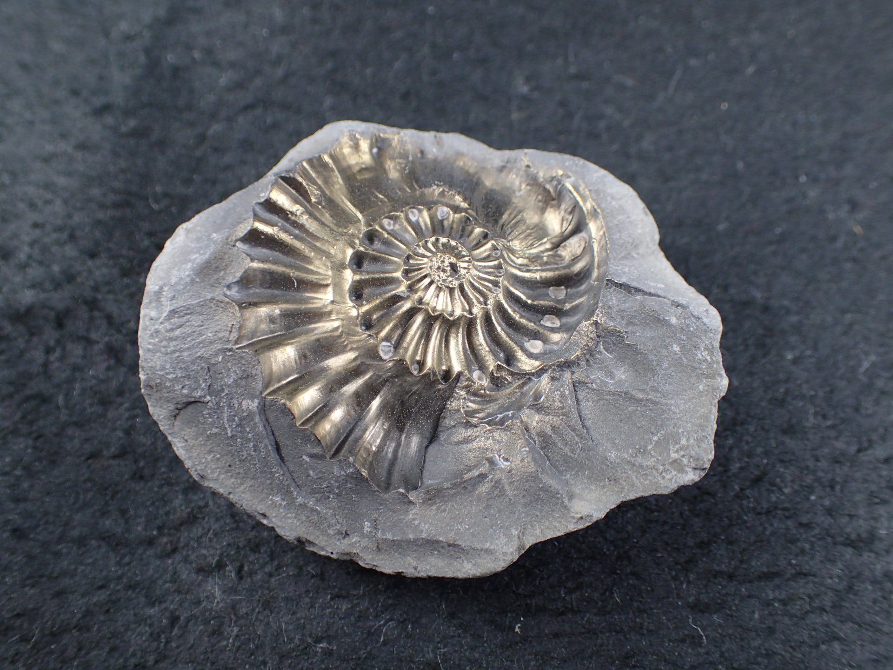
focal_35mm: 38
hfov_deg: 49.0
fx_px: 980
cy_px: 335
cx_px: 446
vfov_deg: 37.7
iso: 160
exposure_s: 1/160
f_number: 2.7
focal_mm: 6.86
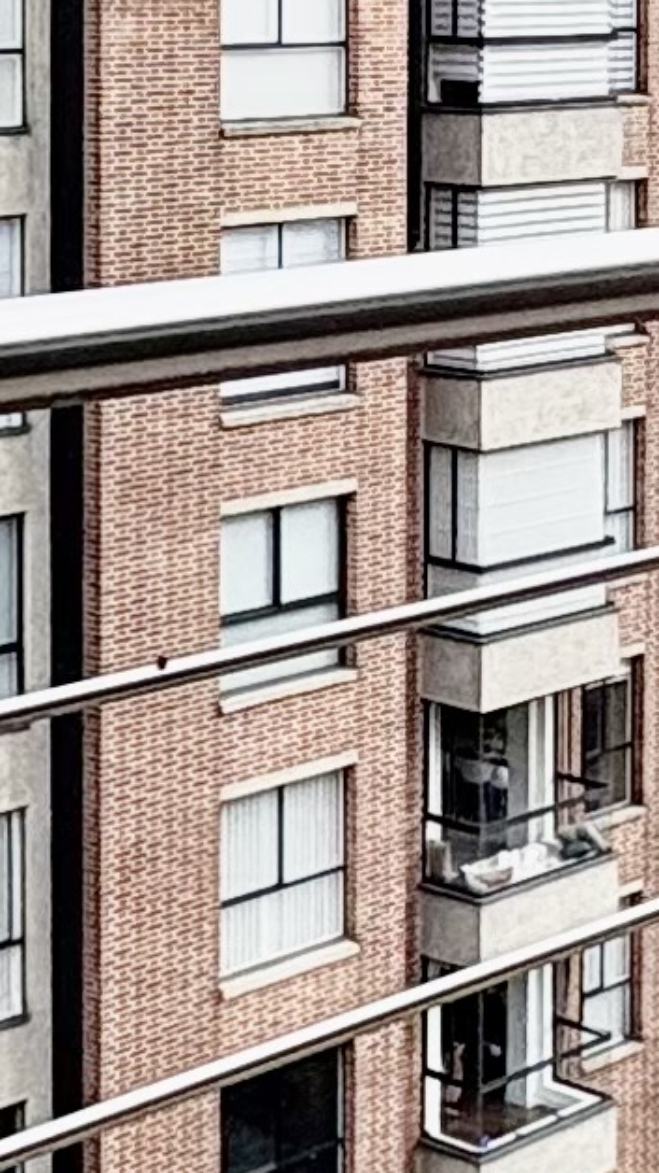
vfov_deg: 21.1
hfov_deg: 12.3
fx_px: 3046
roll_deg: -0.7
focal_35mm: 98
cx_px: 457
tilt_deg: -1.7
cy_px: 32
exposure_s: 1/1299
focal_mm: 2.22
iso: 50
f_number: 2.2
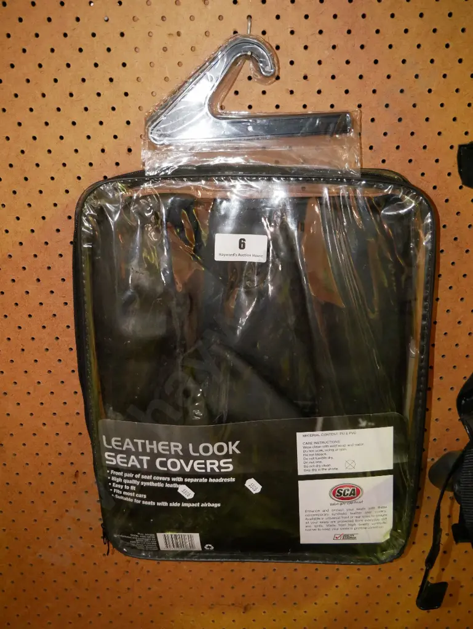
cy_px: 314
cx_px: 236
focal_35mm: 40
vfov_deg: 46.8
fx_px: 728
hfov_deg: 36.0
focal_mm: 20
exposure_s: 1/60
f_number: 4.1
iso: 3200
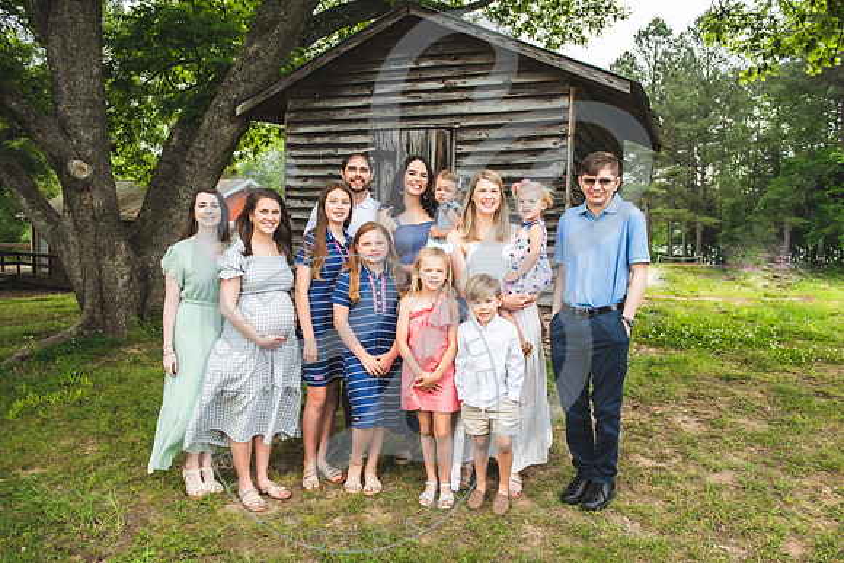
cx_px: 422
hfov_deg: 65.5
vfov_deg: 46.4
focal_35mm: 28
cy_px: 282
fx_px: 657
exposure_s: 1/200
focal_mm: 28
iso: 200
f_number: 5.6
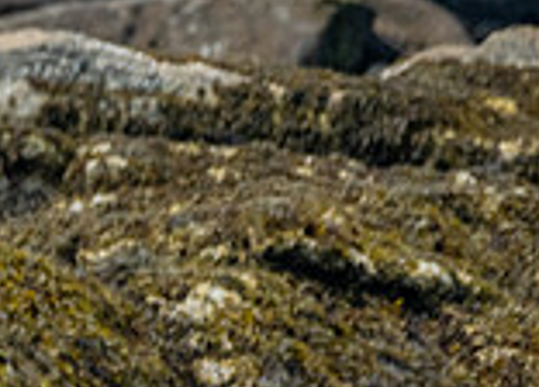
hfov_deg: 0.9
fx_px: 34702
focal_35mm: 2263
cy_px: 483
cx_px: -439
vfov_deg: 0.6
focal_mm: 500
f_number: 5.6
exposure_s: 1/4000
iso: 1000
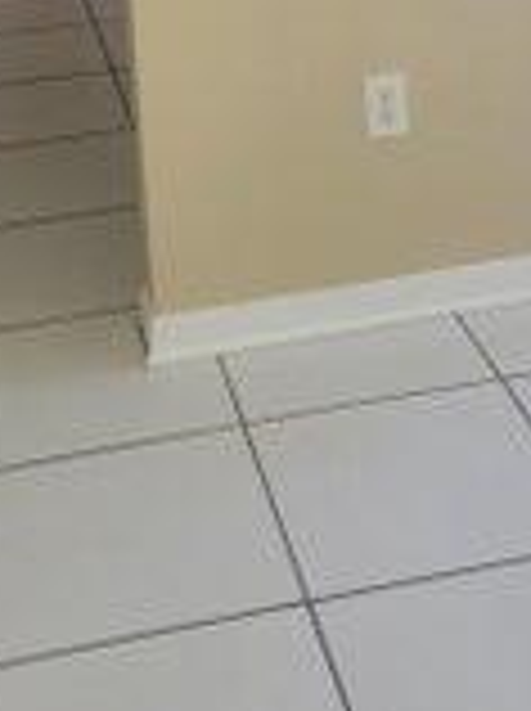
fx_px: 1620
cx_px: 198
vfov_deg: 22.6
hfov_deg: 18.6
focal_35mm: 79
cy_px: -158
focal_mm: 5.4
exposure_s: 1/40
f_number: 1.8
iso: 200
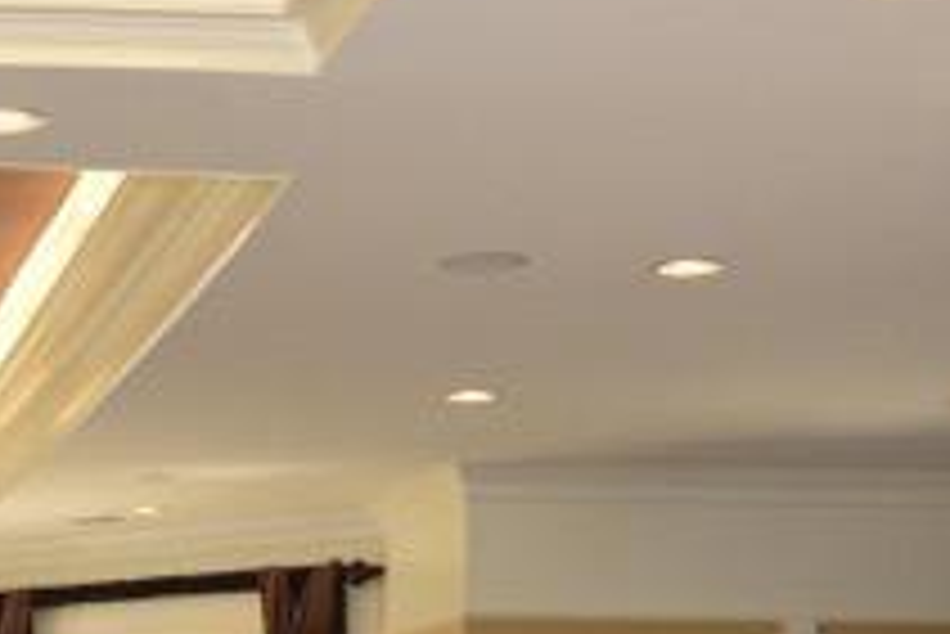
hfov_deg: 19.8
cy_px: 913
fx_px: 2561
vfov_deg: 13.4
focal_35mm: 97
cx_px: -162
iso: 1600
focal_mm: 16
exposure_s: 1/160
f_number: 6.3
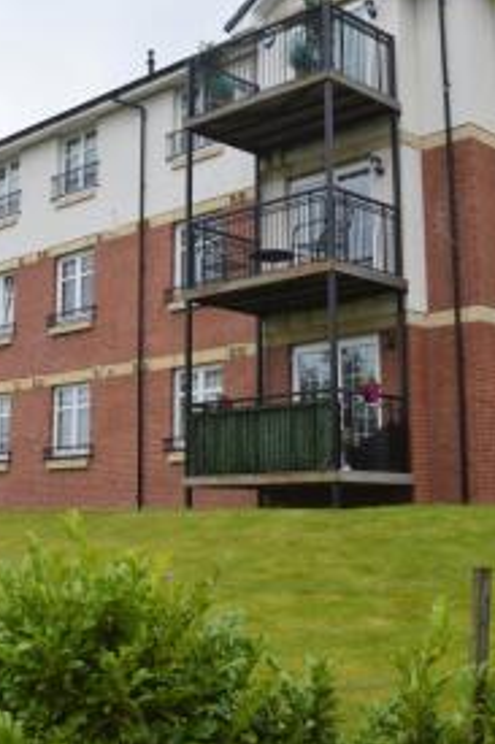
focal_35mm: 52
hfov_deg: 25.9
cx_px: 211
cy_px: 318
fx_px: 1074
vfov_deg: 38.1
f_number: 7.1
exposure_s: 1/160
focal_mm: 20
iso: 100
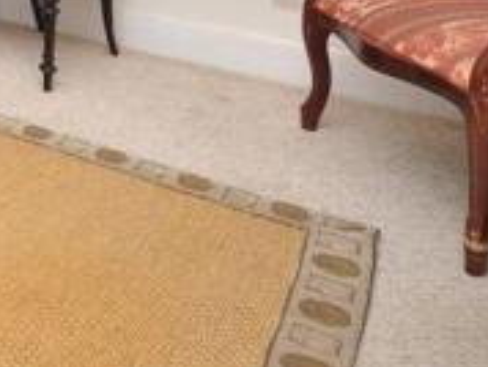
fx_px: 748
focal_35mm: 53
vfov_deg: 21.7
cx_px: -313
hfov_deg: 24.3
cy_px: -222
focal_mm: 10
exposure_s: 1/15
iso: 200
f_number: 4
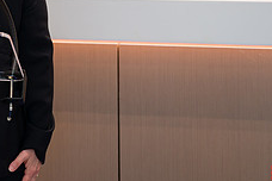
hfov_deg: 13.0
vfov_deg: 8.7
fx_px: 1179
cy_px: -2
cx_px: 10
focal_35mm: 156
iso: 400
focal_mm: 60
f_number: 3.2
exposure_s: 1/200
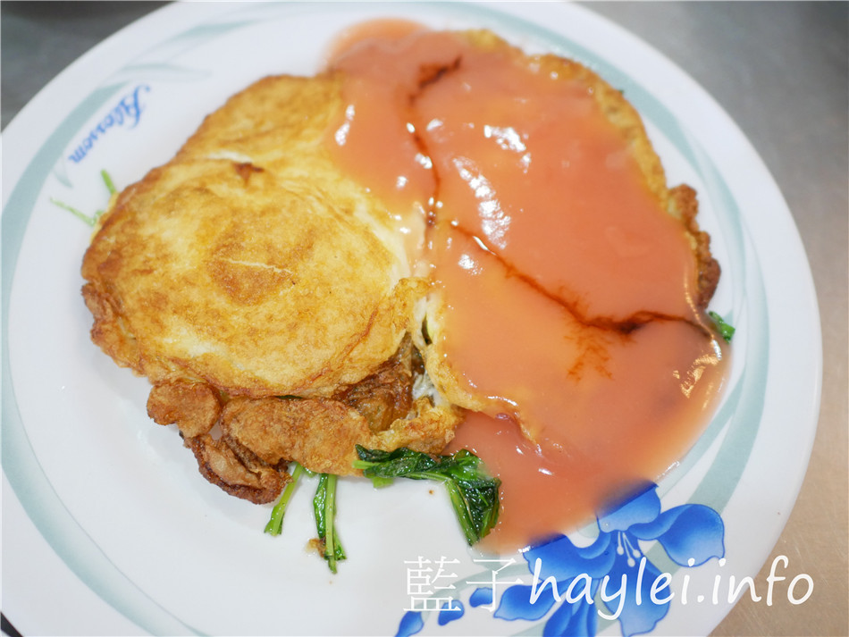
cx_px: 424
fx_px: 736
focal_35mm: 30
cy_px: 318
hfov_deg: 60.0
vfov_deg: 46.8
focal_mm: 15
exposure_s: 1/60
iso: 1250
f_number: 1.7
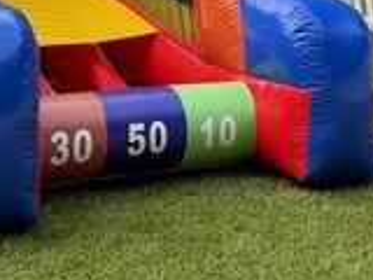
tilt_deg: +2.5
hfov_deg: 21.7
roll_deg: +2.6
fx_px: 970
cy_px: -119
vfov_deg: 15.4
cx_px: 154
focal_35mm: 90
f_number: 1.78
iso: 80
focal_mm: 6.76
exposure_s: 1/757
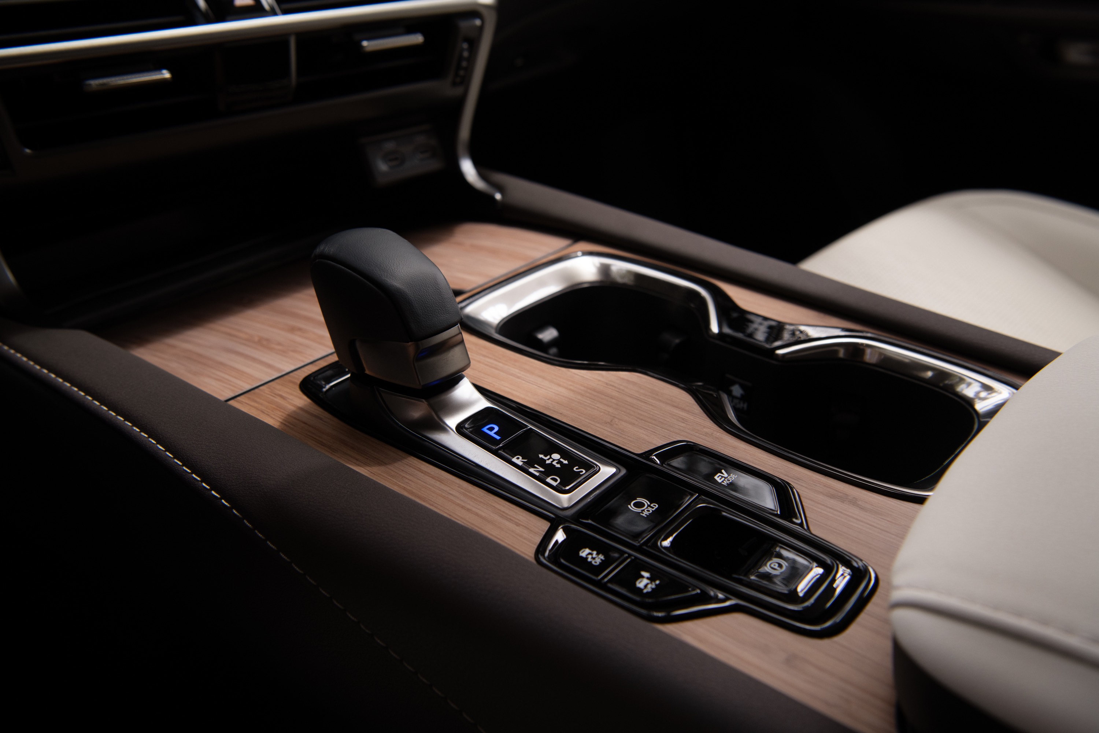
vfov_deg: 38.9
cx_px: 550
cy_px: 366
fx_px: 1038
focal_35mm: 34
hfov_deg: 55.8
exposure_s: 1/100
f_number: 7.1
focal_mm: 34
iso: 500
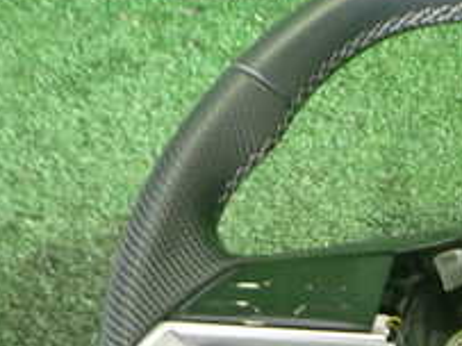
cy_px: 332
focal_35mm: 74
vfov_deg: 19.4
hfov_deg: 23.5
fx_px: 987
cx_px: 592
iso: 320
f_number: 2
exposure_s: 1/30
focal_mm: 4.5
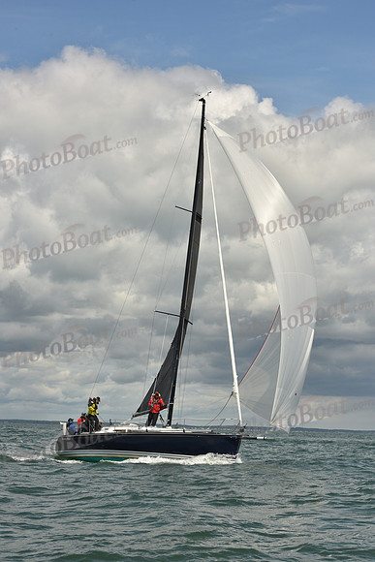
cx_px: 188
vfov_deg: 28.8
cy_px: 281
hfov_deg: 19.5
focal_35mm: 70
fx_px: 1093
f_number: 13
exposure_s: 1/800
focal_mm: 70
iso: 320
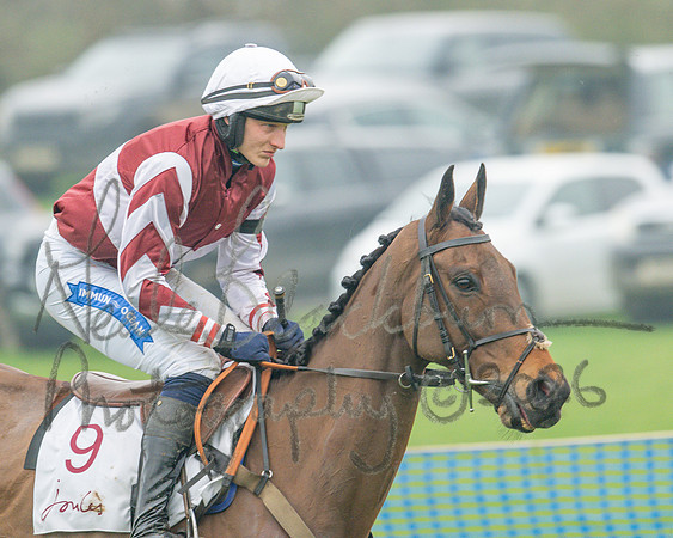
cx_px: 298
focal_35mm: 757
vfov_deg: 2.0
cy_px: 237
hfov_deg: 2.6
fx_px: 15065
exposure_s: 1/500
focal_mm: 400
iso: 800
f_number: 4.5
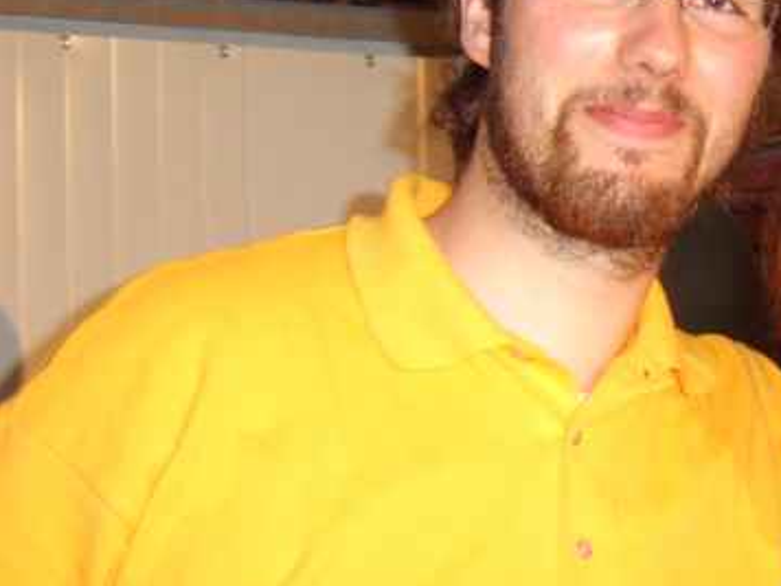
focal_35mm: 61
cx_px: 728
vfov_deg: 24.0
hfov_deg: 30.1
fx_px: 1376
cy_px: 232
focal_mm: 8.13
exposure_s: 1/30
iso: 141
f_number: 2.7
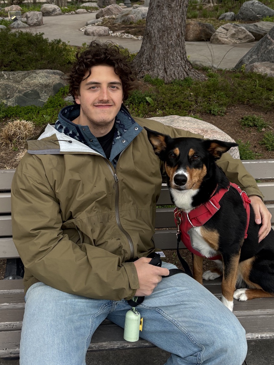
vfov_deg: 45.0
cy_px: 119
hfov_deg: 35.1
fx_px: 433
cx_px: 131
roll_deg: +3.6
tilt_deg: -15.7
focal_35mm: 41
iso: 100
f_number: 1.6
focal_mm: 5.96
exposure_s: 1/120
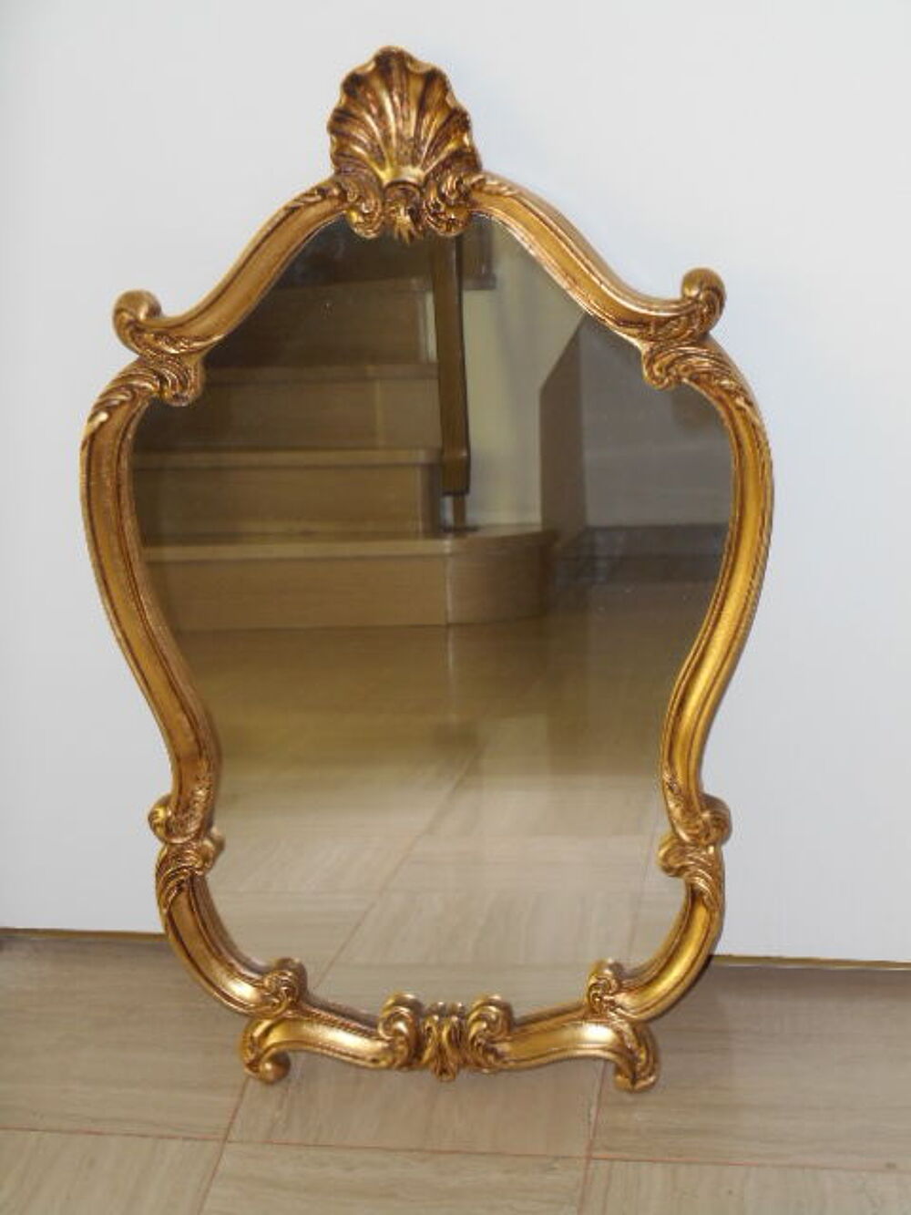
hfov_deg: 24.0
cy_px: 608
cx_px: 456
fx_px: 2140
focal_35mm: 61
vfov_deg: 31.7
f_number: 4.4
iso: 200
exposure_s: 1/60
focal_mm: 10.9
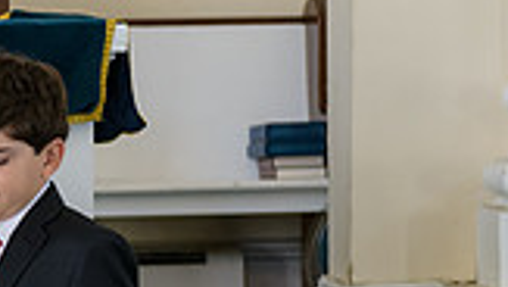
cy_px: 254
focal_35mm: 209
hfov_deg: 10.1
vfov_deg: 5.8
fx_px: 2818
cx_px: -184
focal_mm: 56
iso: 400
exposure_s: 1/125
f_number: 3.2
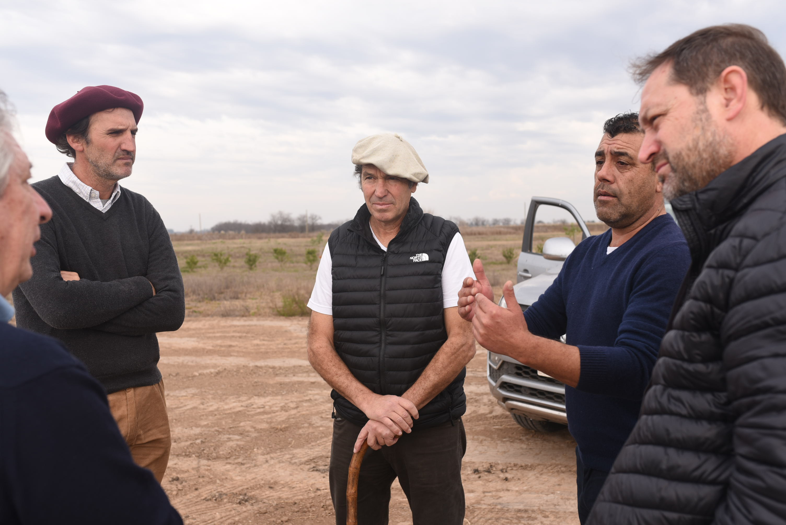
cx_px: 393
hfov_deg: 54.4
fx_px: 764
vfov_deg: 37.9
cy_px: 262
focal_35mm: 35
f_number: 5.6
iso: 200
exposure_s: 1/320
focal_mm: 35
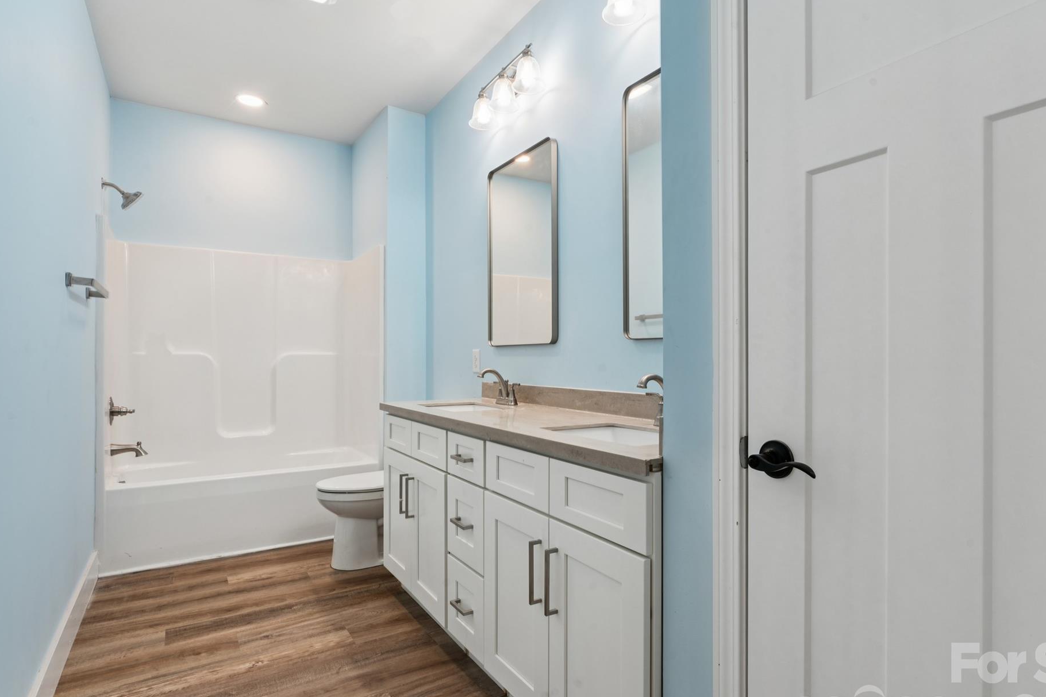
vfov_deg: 64.8
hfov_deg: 87.2
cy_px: 363
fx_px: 549
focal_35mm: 19
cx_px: 546
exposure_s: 1/3.33
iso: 100
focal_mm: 16.8
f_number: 13
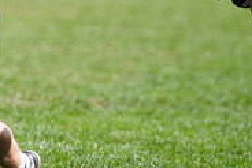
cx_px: -14
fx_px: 5765
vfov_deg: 1.7
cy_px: -85
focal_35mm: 823
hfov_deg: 2.5
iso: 400
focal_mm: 261
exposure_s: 1/3200
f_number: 2.8
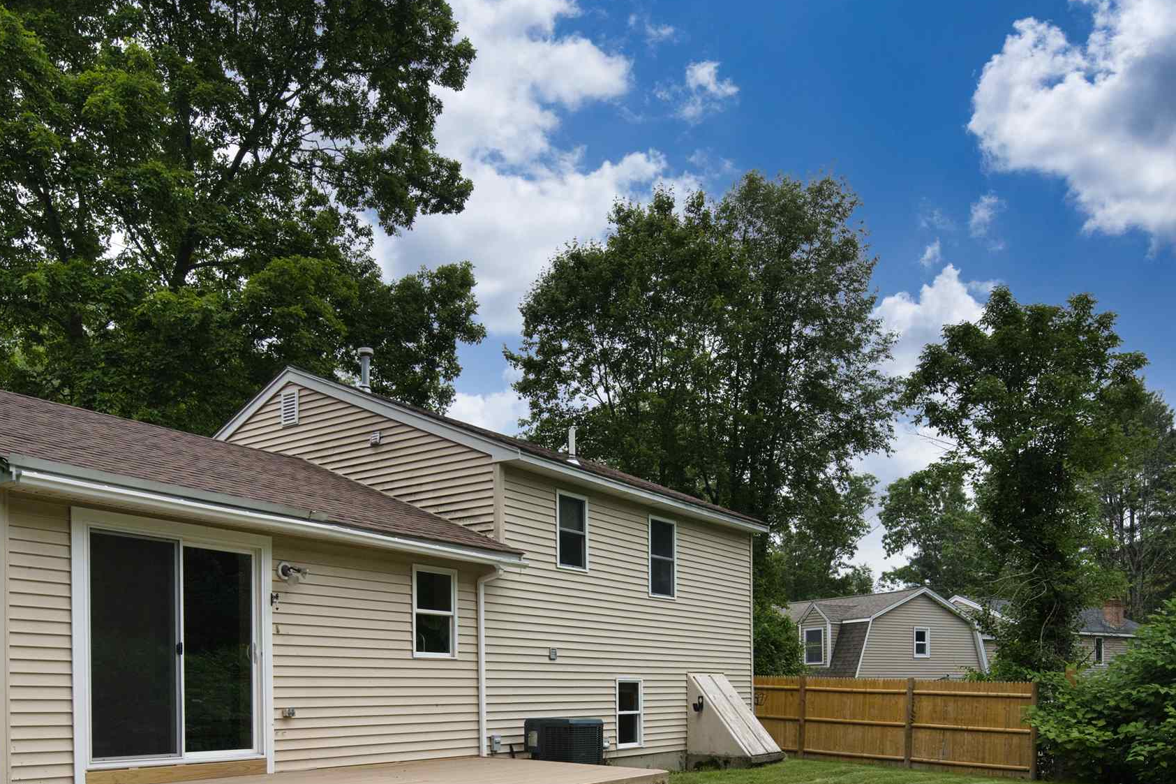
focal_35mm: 31
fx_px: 1012
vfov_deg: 39.3
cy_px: 705
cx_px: 540
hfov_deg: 60.2
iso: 320
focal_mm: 17
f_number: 8
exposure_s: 1/250
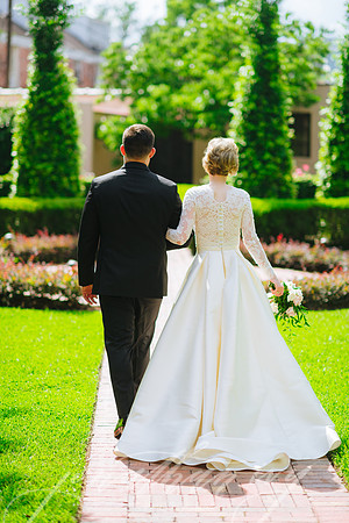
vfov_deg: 23.9
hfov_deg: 16.1
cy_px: 262
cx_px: 174
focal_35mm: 85
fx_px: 1236
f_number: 2
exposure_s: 1/2000
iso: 100
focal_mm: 85
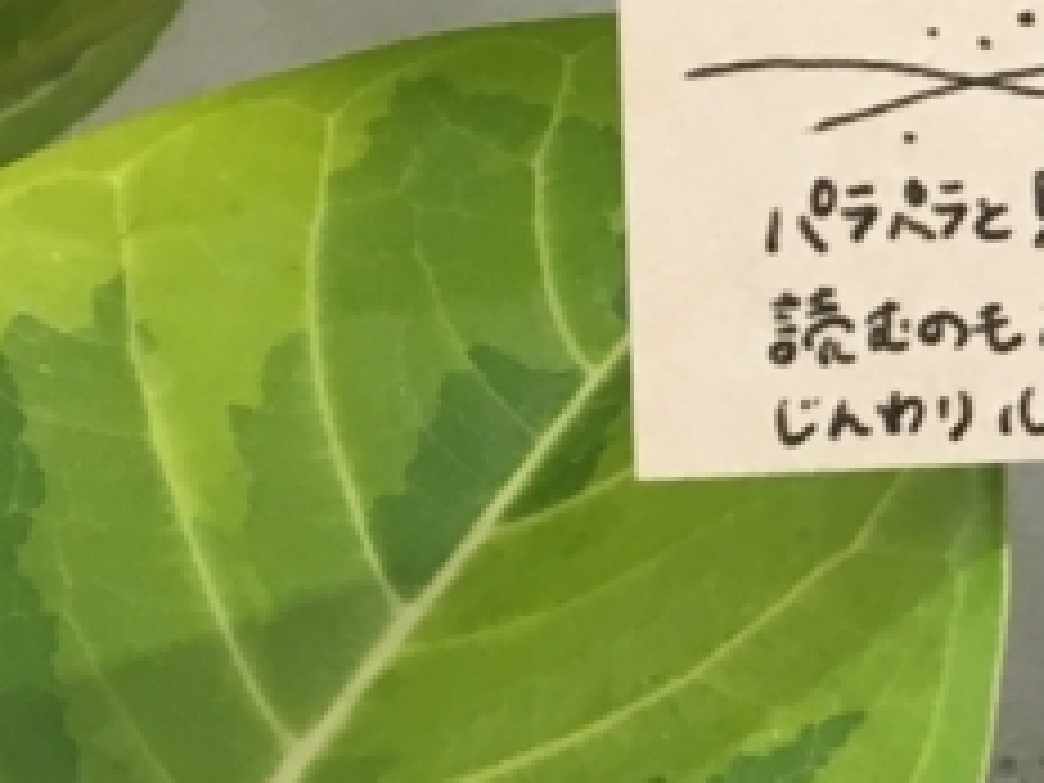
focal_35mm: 128
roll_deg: -1.1
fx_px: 3860
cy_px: 567
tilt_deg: -19.0
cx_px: 1886
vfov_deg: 11.6
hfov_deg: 13.7
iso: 64
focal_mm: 4.15
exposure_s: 1/33
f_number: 2.2
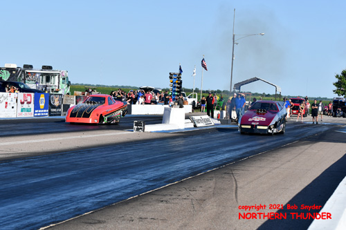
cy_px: 115
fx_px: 1009
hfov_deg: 19.5
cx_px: 173
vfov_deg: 13.0
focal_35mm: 105
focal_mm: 70
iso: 160
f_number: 5.6
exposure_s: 1/1250
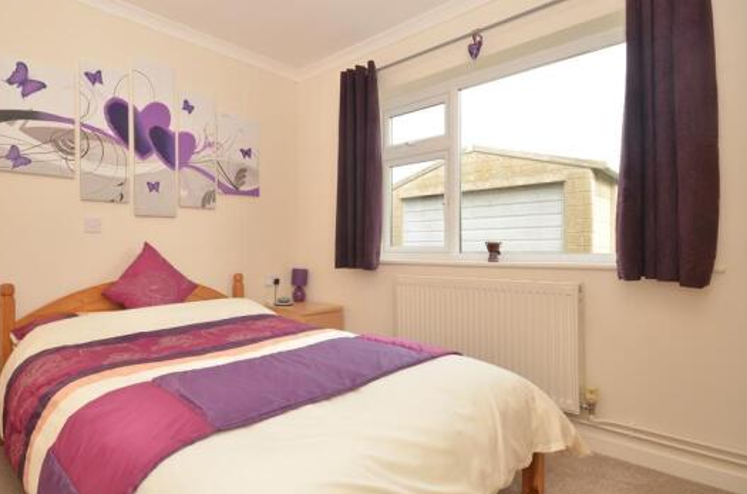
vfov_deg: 60.1
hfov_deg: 81.3
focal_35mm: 21
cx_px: 295
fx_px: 427
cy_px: 241
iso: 500
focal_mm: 11
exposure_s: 1/50
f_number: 9
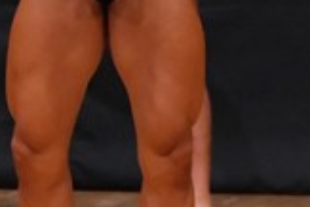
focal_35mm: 1280
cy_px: -25
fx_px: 11032
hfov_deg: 1.6
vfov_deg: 1.1
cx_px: -174
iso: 6400
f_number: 5.6
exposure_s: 1/400
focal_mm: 180
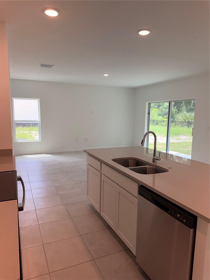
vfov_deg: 71.6
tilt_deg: -9.0
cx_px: 105
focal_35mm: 24
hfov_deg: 56.8
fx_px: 194
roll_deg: -0.7
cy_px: 140
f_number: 1.78
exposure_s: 1/212
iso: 80
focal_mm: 6.76
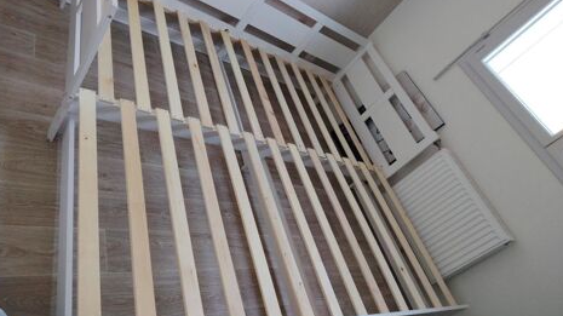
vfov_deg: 42.6
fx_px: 403
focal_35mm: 27
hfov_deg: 69.9
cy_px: 126
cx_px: 277
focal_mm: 5.25
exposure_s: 1/25
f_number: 1.75
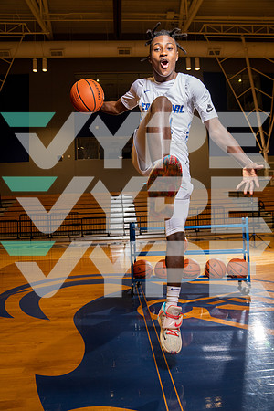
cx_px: 137
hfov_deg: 53.1
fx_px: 274
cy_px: 206
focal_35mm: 24
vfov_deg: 73.7
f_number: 4.5
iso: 400
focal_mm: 24
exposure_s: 1/250
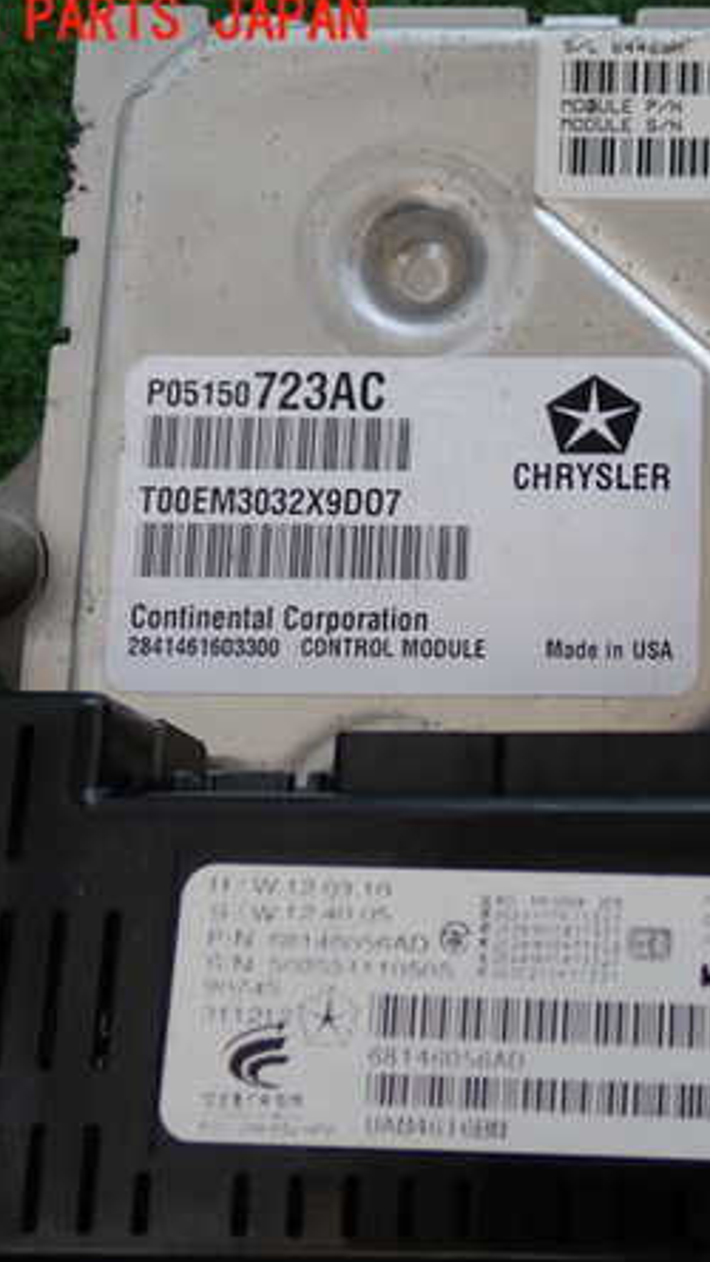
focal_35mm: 56
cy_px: 625
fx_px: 1873
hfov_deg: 20.8
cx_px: 704
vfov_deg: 37.2
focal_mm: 6.83
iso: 200
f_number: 2.7
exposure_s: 1/60
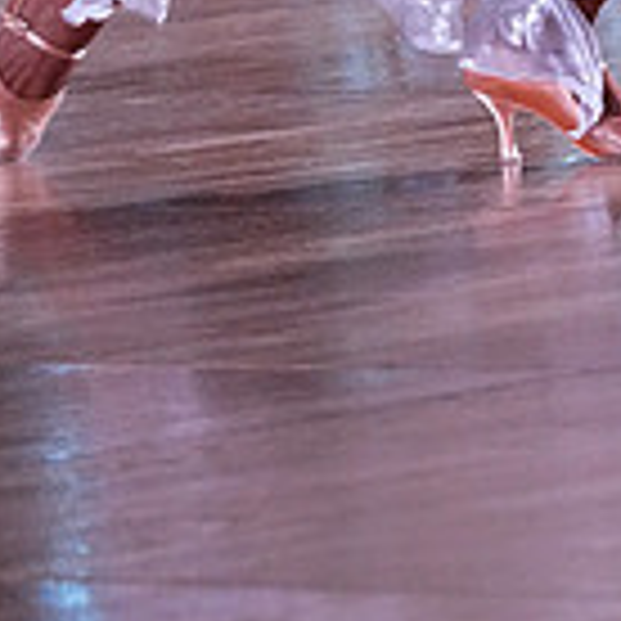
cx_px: 821
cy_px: -616
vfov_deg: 3.0
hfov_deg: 3.0
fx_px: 11914
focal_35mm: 587
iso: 8000
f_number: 5.6
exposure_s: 1/400
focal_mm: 164
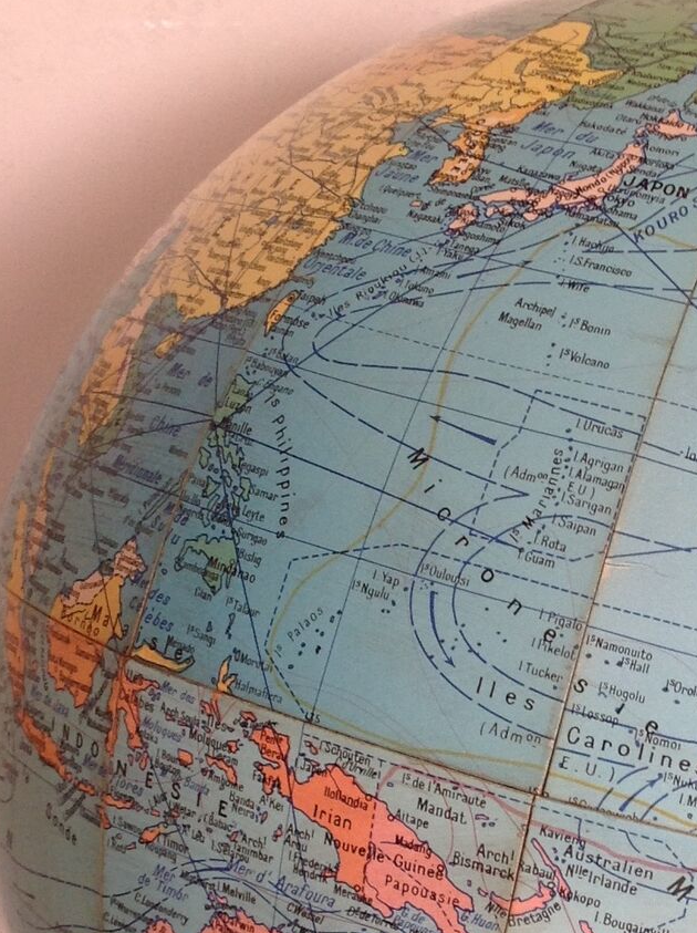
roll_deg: +2.7
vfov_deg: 23.4
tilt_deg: -17.1
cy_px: 668
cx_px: 714
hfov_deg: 17.3
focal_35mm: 83
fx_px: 2233
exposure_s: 1/30
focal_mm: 4.28
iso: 50
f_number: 2.4
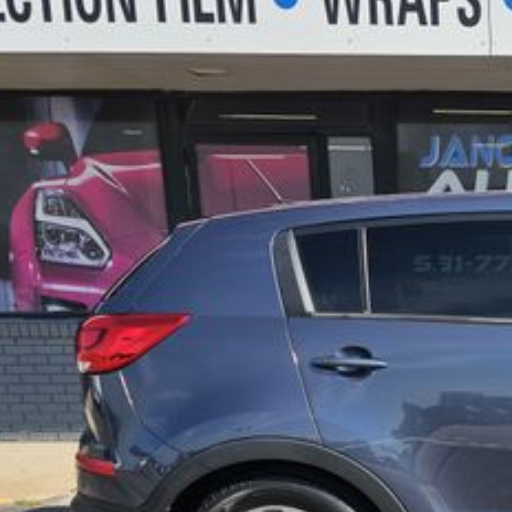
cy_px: 459
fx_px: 937
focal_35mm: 56
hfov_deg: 26.5
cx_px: 642
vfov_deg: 29.3
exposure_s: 1/554
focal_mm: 6.3
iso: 10
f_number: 1.7
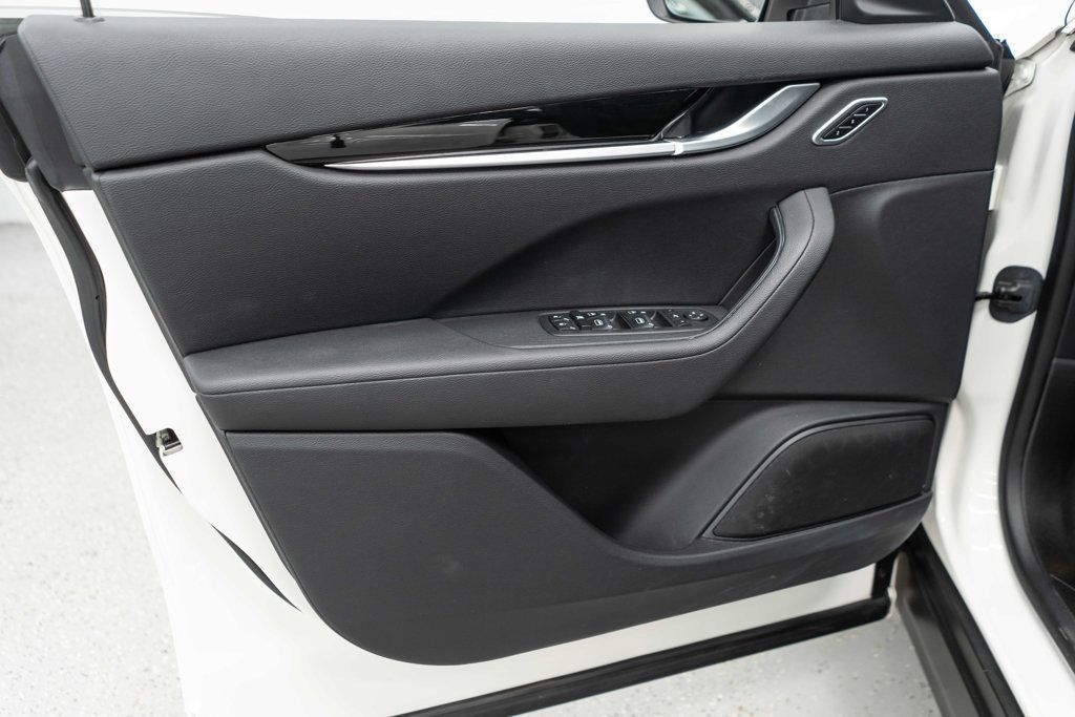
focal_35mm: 28
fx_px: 836
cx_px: 538
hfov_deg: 65.5
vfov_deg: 46.4
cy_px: 358
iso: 800
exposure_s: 1/50
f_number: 3.5
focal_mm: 28
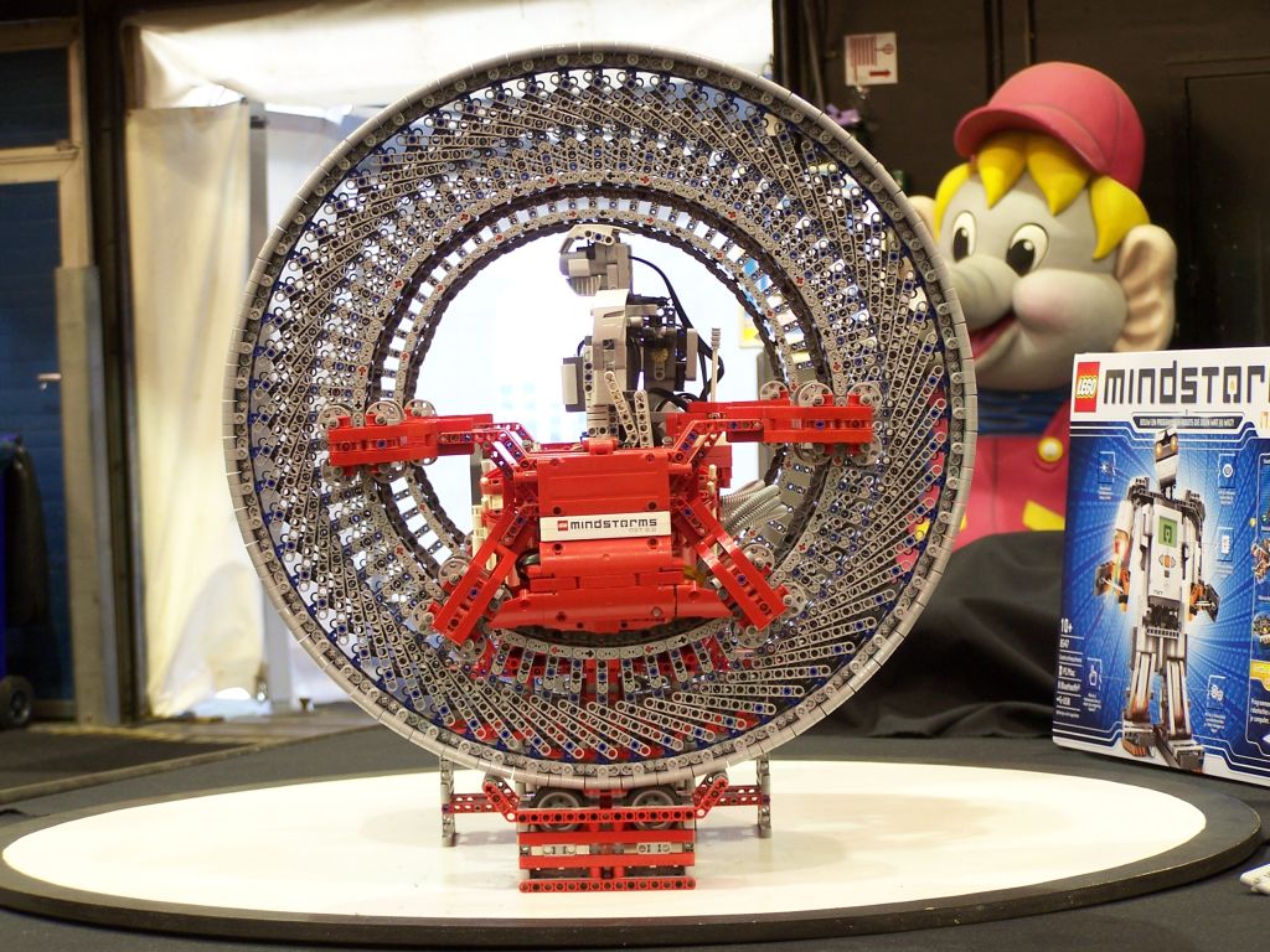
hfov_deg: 20.9
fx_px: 3449
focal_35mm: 94
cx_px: 635
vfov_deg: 15.7
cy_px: 476
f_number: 3.2
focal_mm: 15.6
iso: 80
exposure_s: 1/3
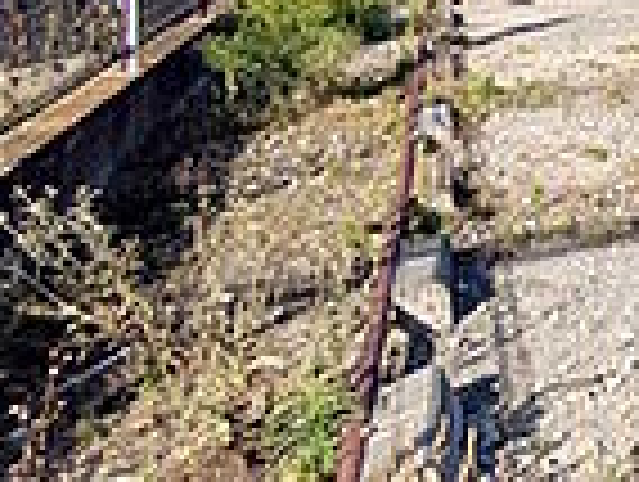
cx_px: 1242
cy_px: -198
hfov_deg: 19.8
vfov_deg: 21.6
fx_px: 1091
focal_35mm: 59
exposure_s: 1/1658
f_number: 2.2
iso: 48
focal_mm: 1.83
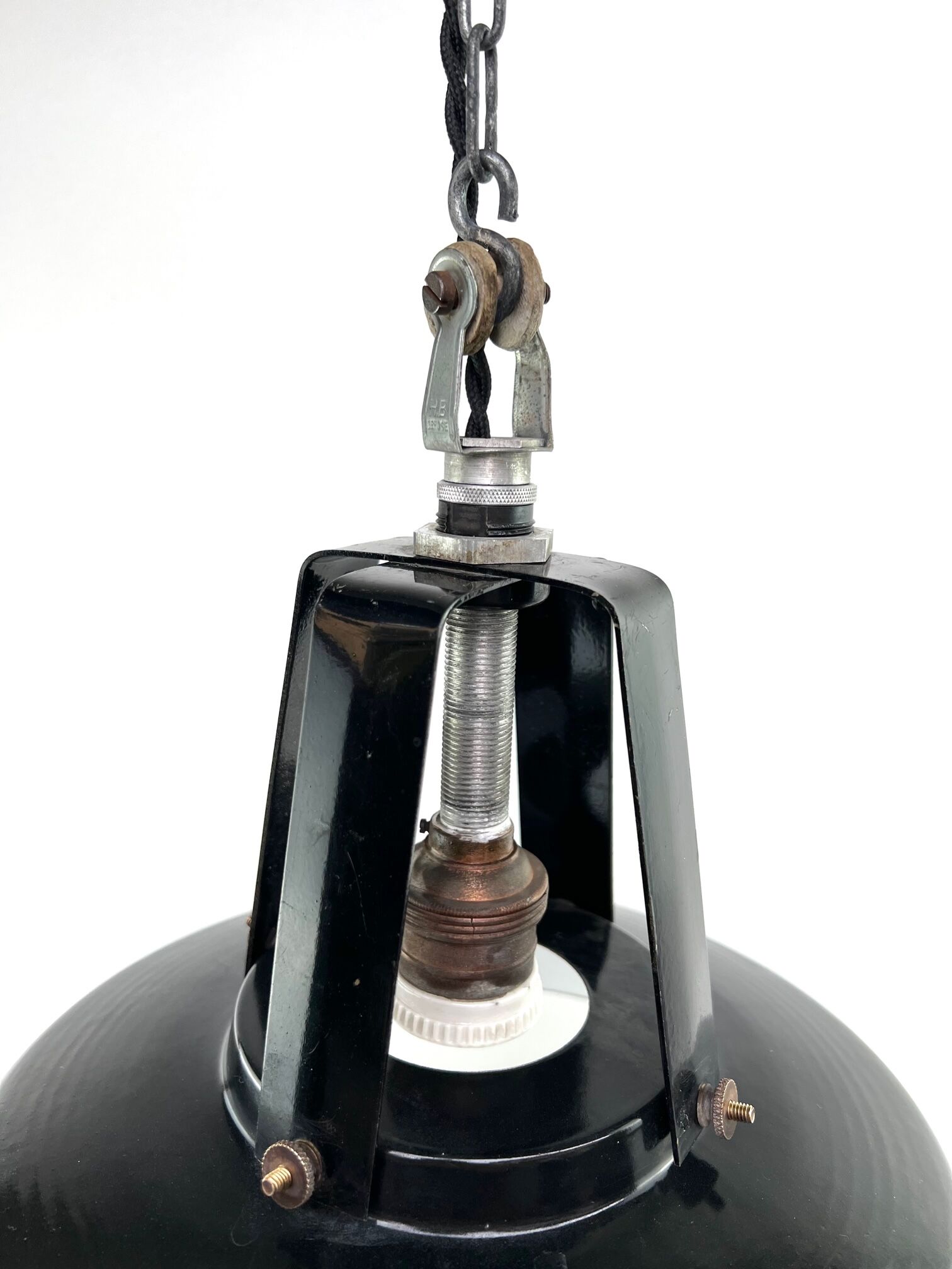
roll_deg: -0.5
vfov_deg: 67.3
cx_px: 476
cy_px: 634
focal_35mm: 26
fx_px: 953
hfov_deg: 53.1
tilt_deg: -14.1
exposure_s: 1/371
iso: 50
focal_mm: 5.7
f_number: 1.5
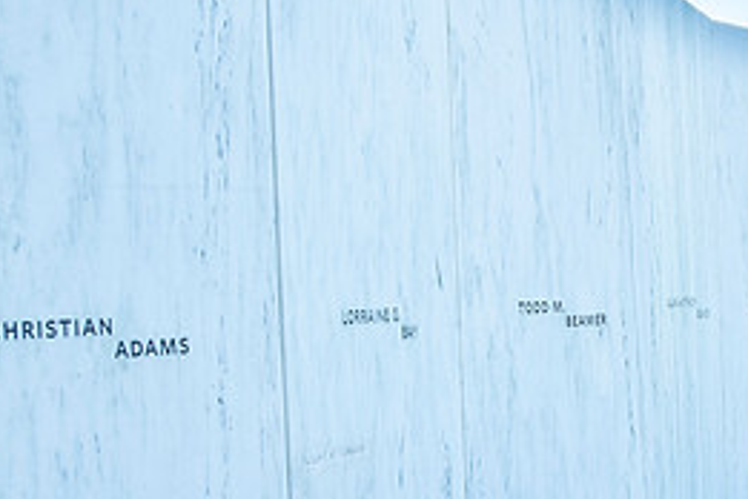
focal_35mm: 71
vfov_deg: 19.0
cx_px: 542
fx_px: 1475
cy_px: 389
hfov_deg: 28.1
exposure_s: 1/1600
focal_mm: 32
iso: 200
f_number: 3.2
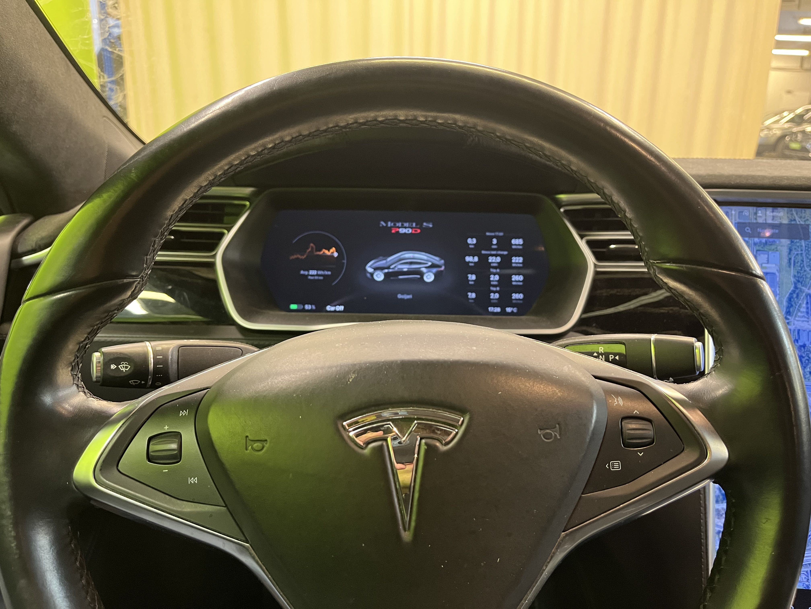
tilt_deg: -15.9
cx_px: 406
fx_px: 609
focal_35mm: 26
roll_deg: +0.1
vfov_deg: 53.1
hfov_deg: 67.3
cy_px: 304
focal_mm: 5.1
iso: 500
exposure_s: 1/33
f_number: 1.6
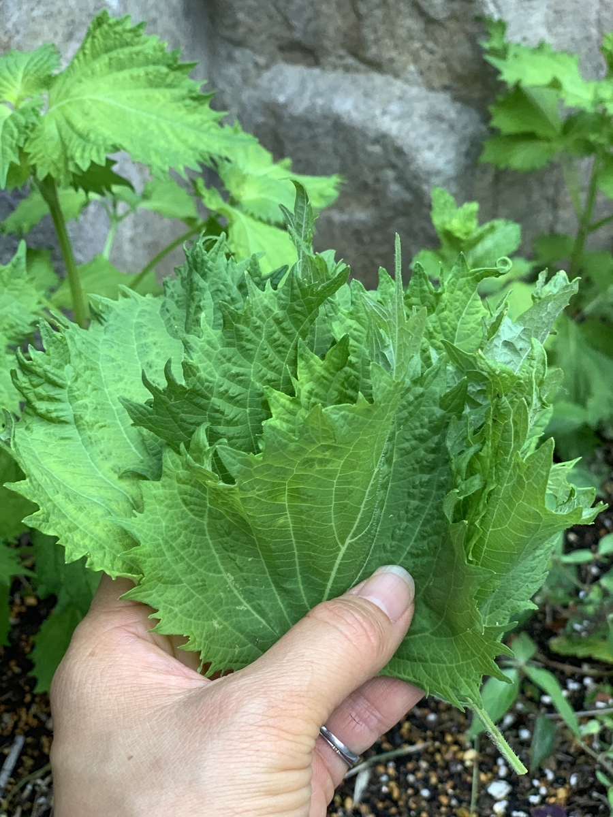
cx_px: 306
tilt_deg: -40.4
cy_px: 408
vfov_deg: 36.8
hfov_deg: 28.0
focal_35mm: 52
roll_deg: +3.9
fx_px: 1228
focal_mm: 6
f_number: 2.4
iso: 125
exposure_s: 1/63
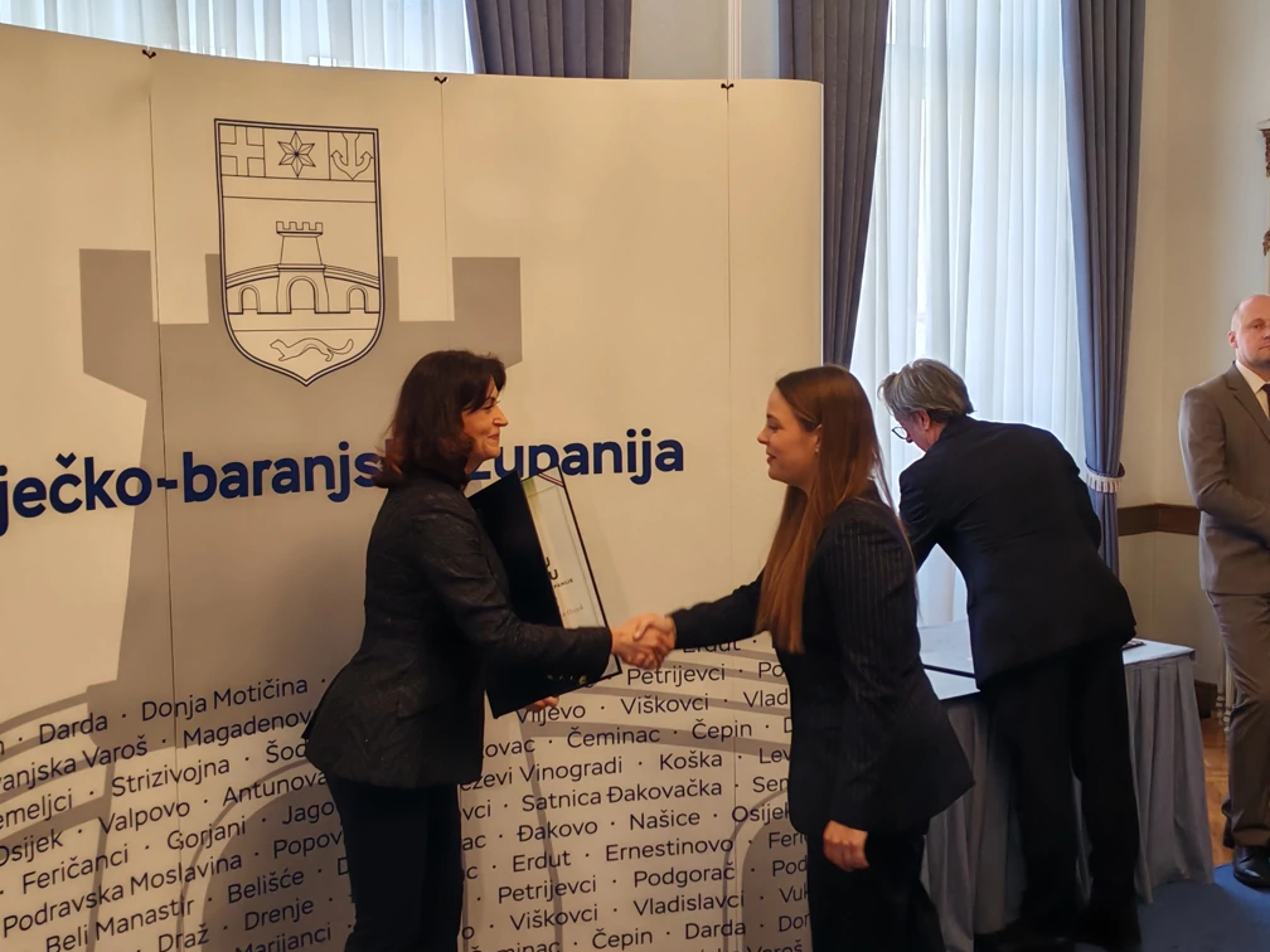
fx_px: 1724
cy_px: 487
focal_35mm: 47
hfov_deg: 40.4
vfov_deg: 30.9
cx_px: 655
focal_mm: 5.52
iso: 100
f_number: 1.95
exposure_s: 1/100
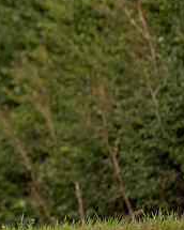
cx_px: -119
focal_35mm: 715
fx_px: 4867
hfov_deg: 2.2
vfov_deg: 2.7
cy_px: 74
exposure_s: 1/800
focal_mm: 167
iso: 500
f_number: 2.8
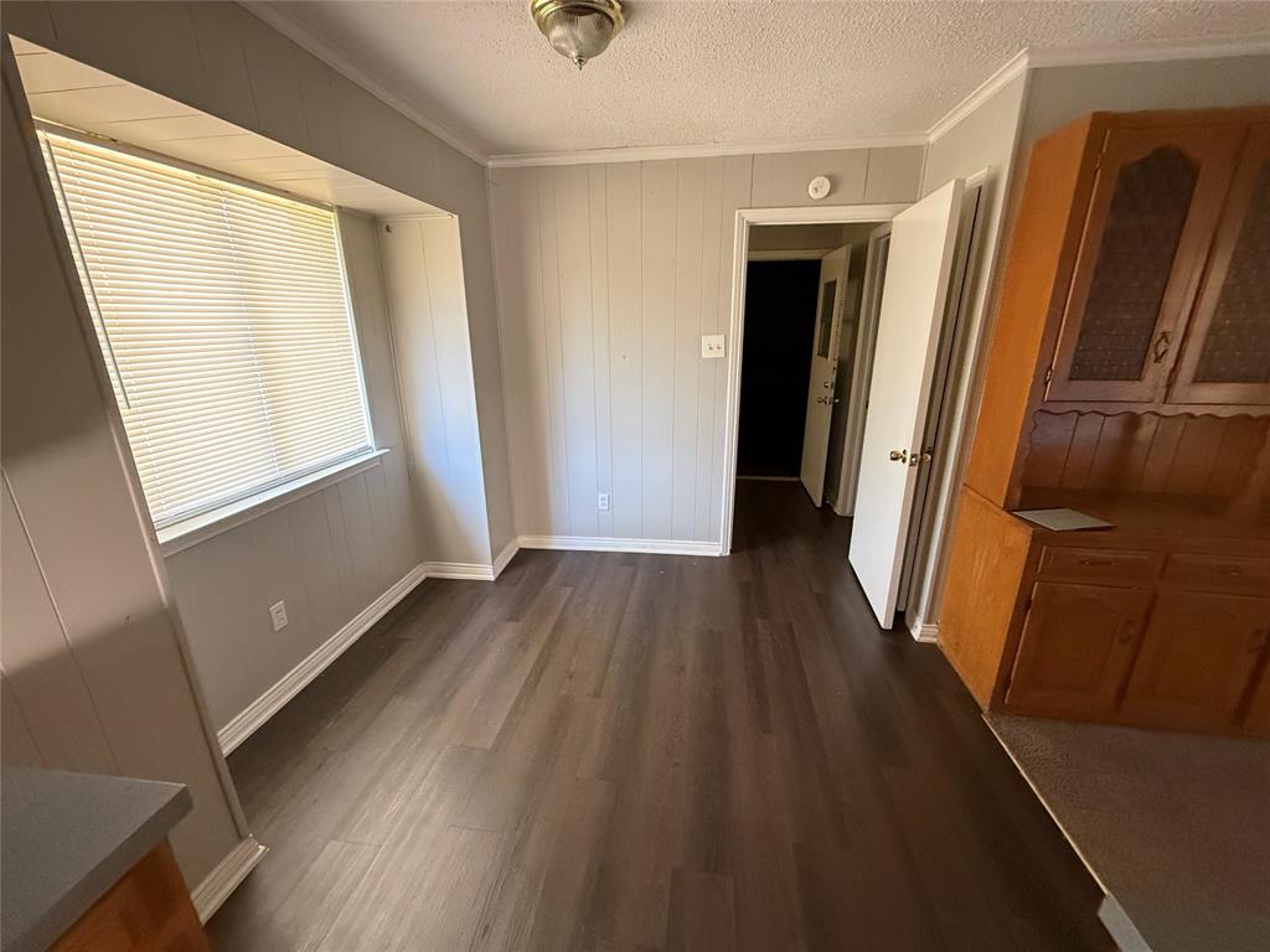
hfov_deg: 102.1
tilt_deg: -16.8
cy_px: 476
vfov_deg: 85.7
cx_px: 635
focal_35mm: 14
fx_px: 514
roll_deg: +0.0
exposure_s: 1/60
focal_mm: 2.22
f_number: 2.2
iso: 640
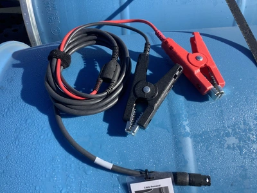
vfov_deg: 45.4
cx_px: 128
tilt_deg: -59.4
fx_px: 230
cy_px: 96
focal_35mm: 31
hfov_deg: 58.4
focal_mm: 3.3
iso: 25
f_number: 2.4
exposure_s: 1/876
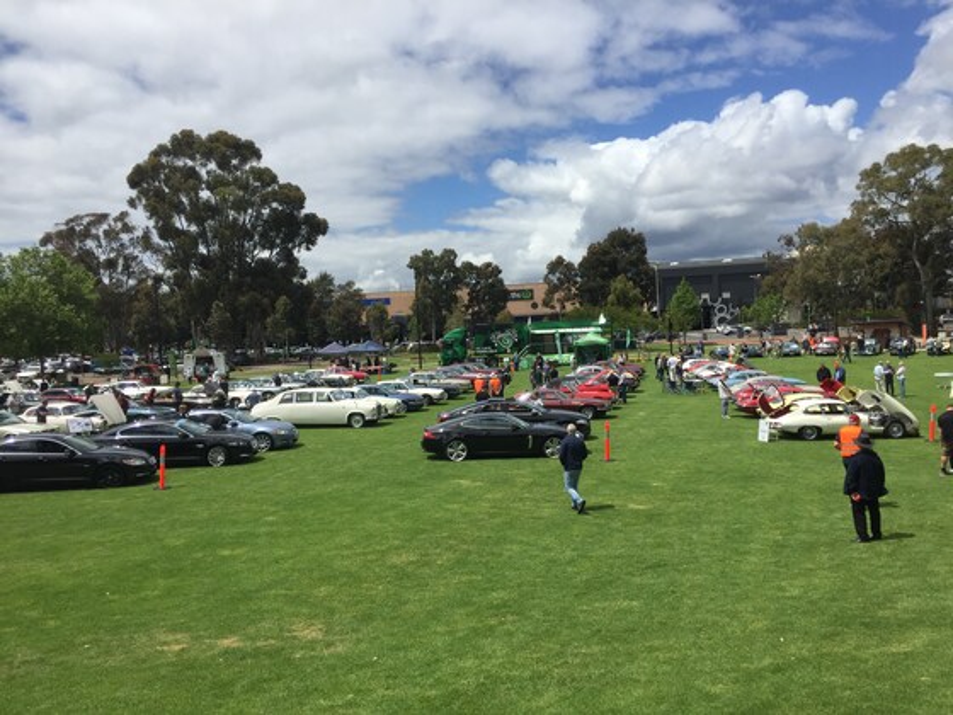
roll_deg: +3.1
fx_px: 798
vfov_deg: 48.2
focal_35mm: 29
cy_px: 358
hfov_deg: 61.7
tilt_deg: -0.5
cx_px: 476
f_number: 2.2
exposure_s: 1/3597
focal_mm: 4.15
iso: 32
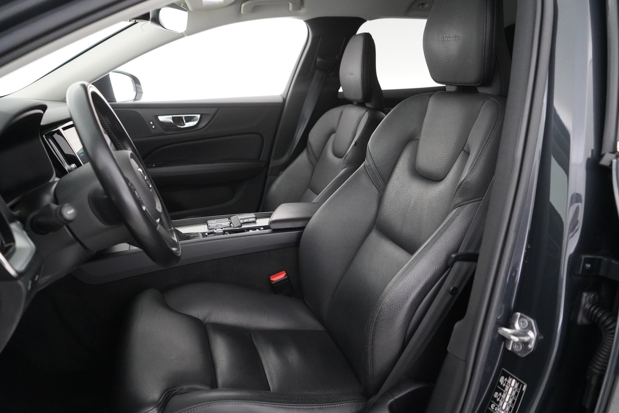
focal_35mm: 28
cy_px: 206
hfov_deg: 65.5
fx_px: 481
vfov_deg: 46.4
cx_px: 310
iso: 10000
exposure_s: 1/60
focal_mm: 28
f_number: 3.5
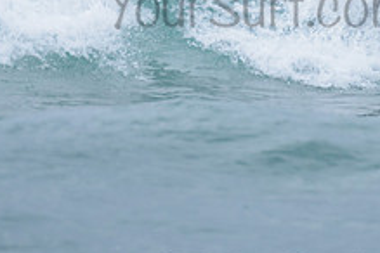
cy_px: -72
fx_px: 17130
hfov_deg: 1.3
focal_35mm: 1623
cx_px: 243
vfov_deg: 0.8
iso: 1100
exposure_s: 1/2000
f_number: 5.6
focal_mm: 500
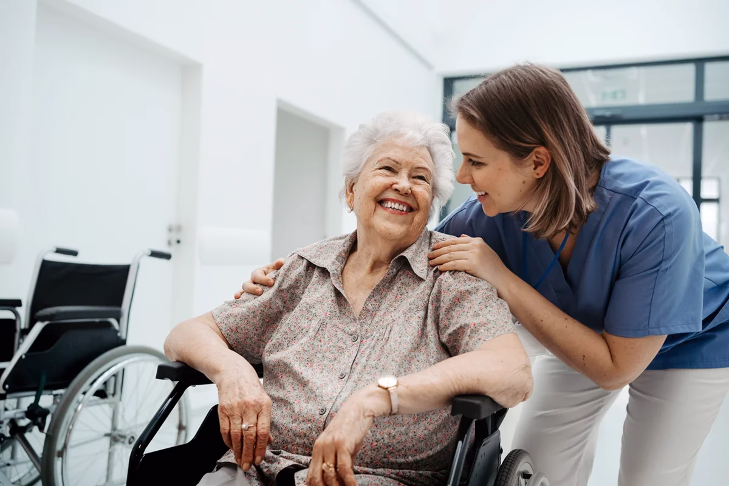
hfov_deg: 54.4
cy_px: 243
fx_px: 709
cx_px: 364
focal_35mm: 35
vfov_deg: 37.9
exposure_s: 1/250
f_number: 2.8
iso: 500
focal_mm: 35
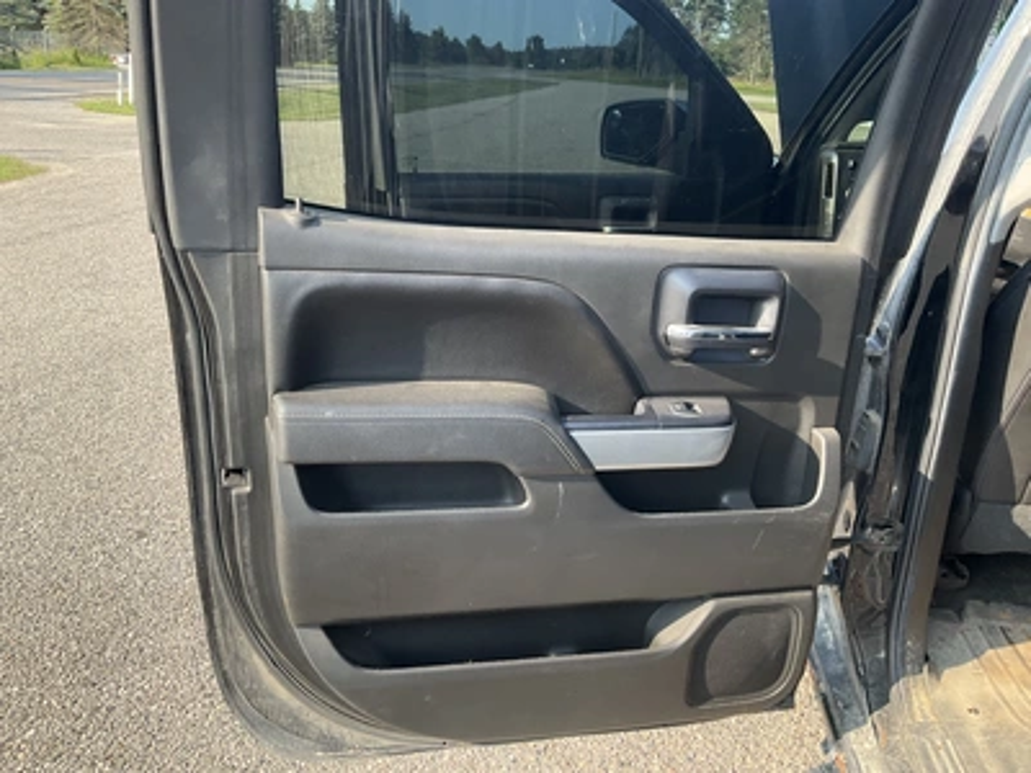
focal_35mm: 29
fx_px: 864
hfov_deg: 61.7
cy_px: 386
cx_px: 516
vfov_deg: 48.2
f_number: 1.8
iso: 25
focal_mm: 3
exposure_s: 1/239
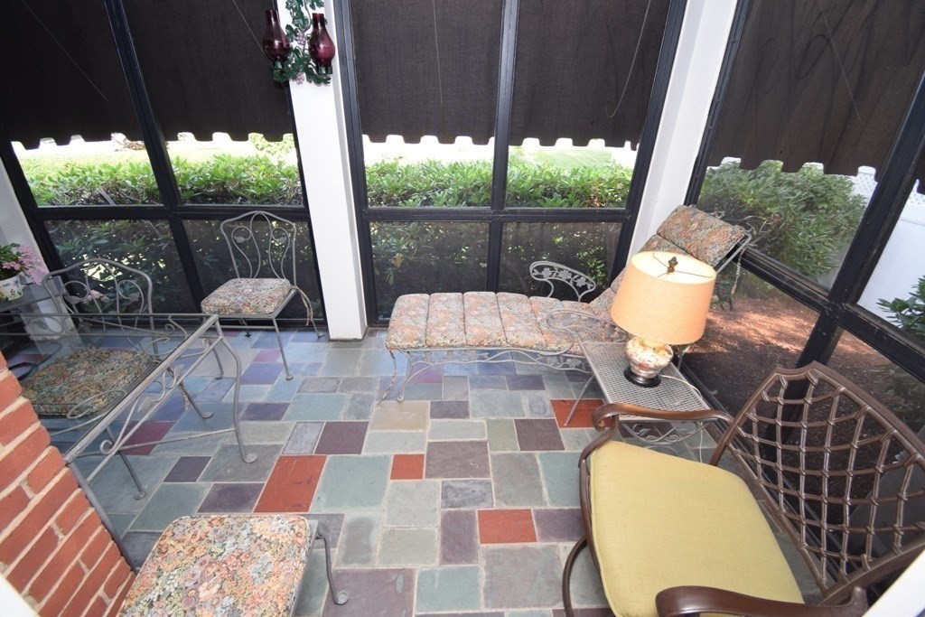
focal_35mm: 15
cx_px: 462
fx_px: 385
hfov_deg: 100.4
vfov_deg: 77.3
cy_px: 308
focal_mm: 10
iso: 800
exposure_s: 1/80
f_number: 4.5
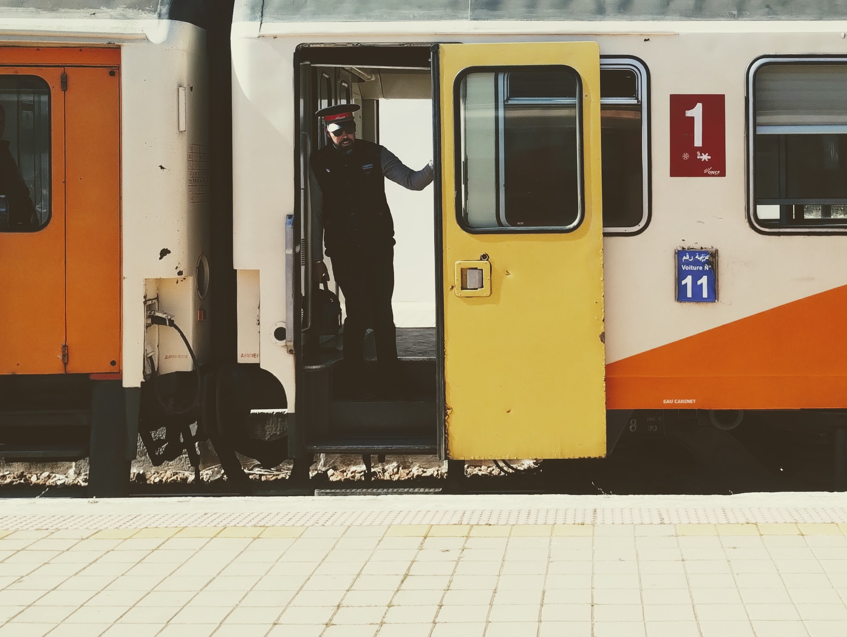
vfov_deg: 29.5
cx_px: 621
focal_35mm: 49
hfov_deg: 38.0
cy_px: 206
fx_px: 1201
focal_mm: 4.27
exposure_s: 1/400
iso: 100
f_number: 1.8
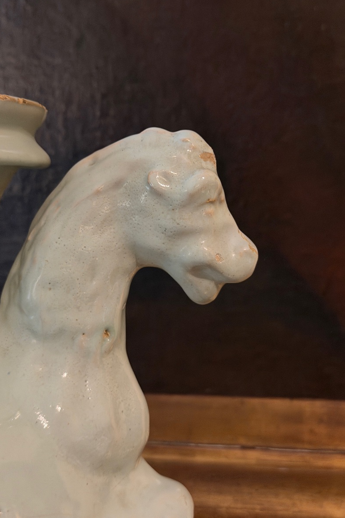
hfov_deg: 26.5
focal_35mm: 51
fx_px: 733
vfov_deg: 38.9
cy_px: 261
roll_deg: -0.7
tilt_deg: -5.1
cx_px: 155
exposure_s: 1/33
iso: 320
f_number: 1.78
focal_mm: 6.76
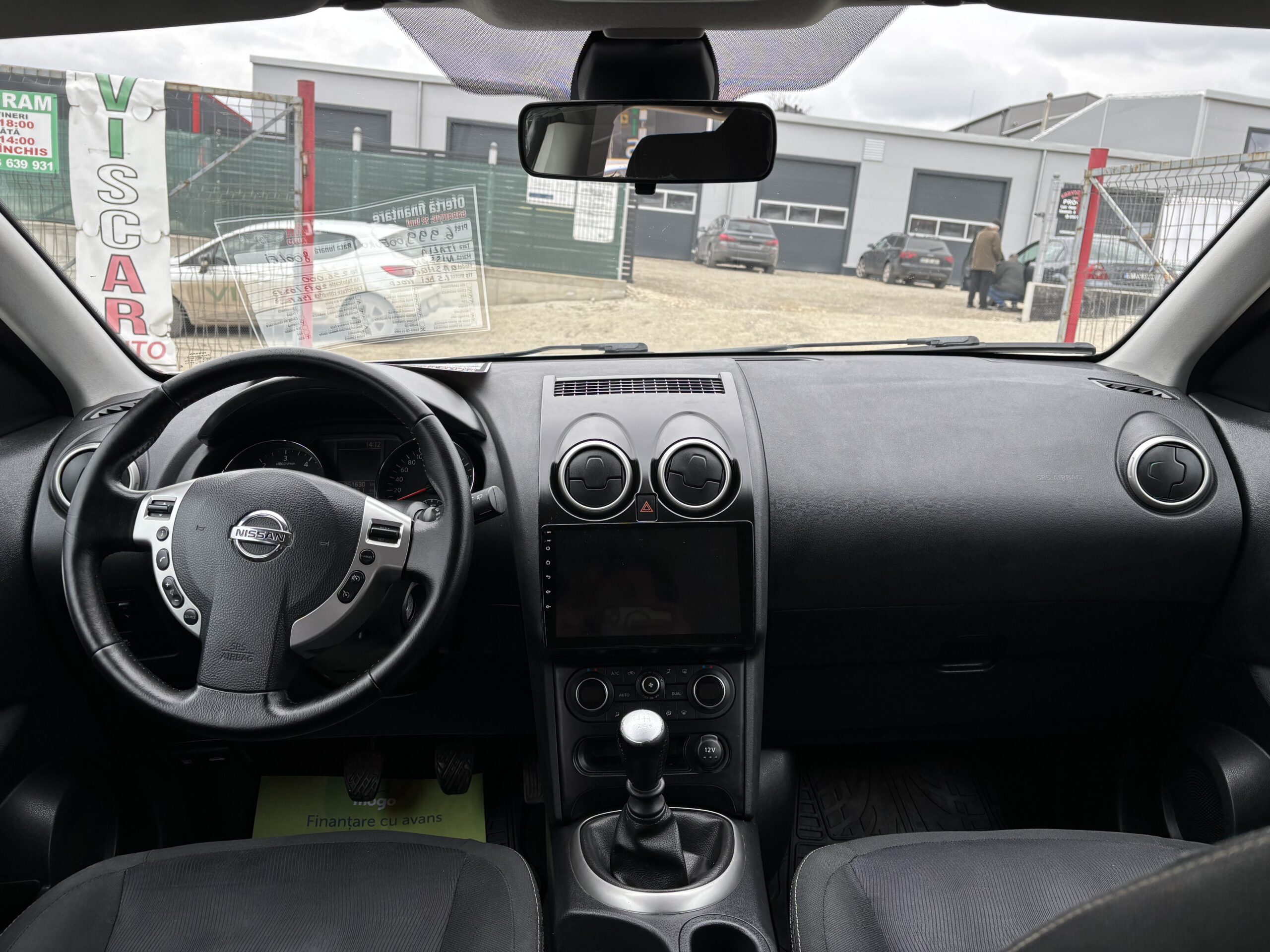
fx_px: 954
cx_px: 635
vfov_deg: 53.1
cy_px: 476
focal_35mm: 26
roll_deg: -5.4
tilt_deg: -12.8
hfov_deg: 67.3
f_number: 1.6
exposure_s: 1/284
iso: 50
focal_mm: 5.96
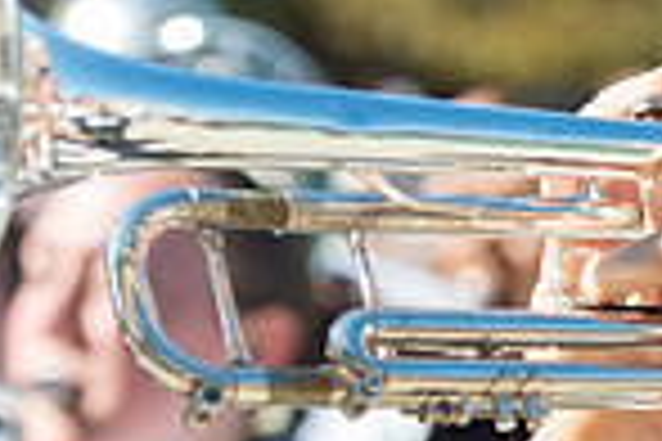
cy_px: 216
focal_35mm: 374
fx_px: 6877
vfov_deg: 3.7
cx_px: 1112
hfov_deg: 5.4
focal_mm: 95
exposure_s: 1/1000
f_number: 4.5
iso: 200
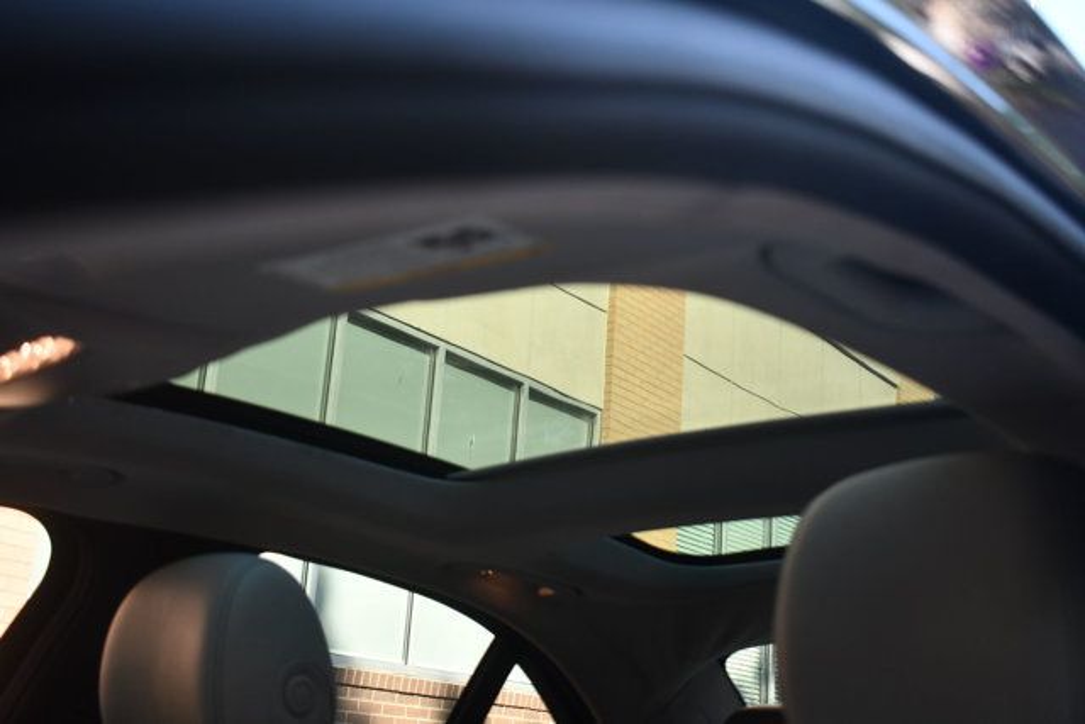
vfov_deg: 31.2
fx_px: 1296
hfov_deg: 45.4
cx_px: 542
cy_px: 362
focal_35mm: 43
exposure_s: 1/250
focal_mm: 29
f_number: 4.2
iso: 500
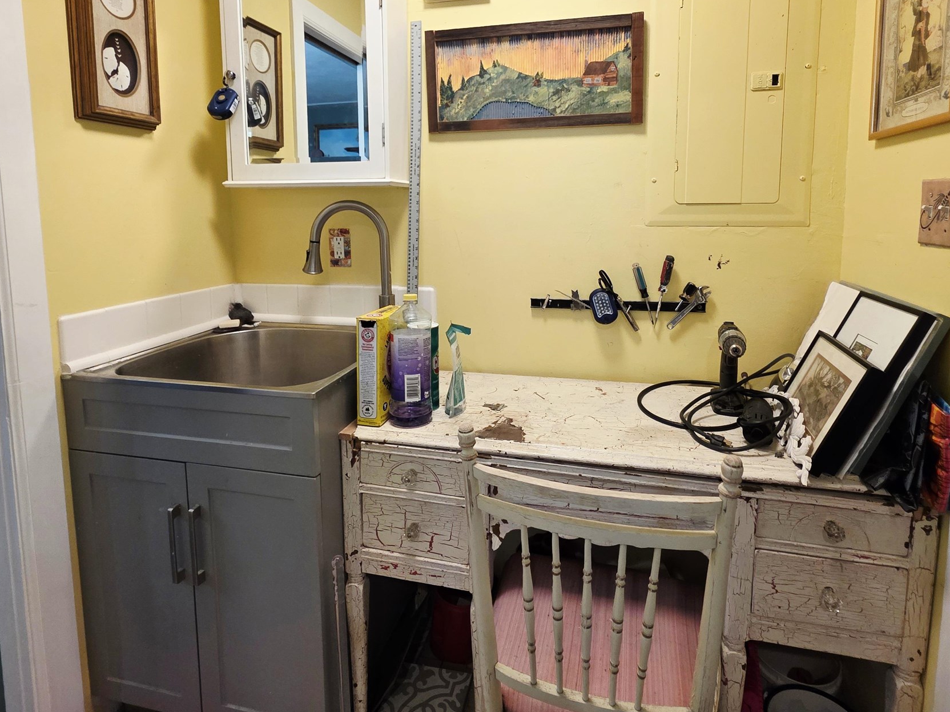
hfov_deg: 87.7
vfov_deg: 70.4
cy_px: 266
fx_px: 494
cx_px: 485
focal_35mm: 18
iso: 250
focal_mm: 2.2
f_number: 1.9
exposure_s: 1/120
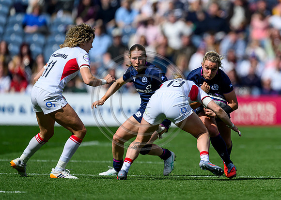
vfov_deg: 1.6
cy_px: 92
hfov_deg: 2.2
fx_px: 7193
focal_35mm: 902
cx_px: 231
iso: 500
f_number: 4
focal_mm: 560
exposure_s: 1/6400
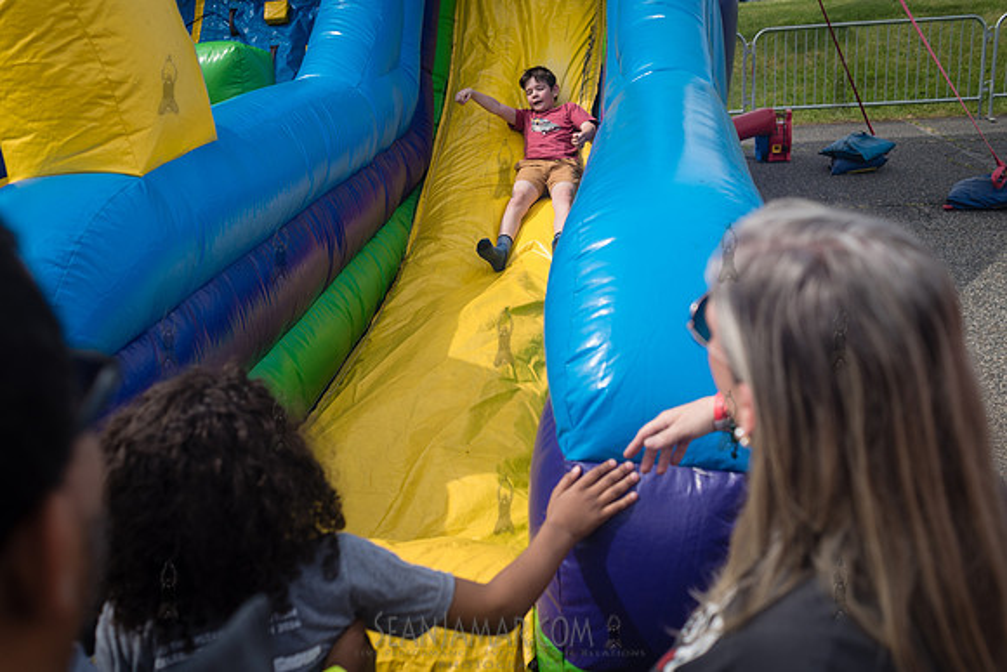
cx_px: 504
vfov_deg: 37.9
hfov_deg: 54.4
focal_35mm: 35
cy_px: 336
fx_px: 979
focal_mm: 35
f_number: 4
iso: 200
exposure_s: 1/1600
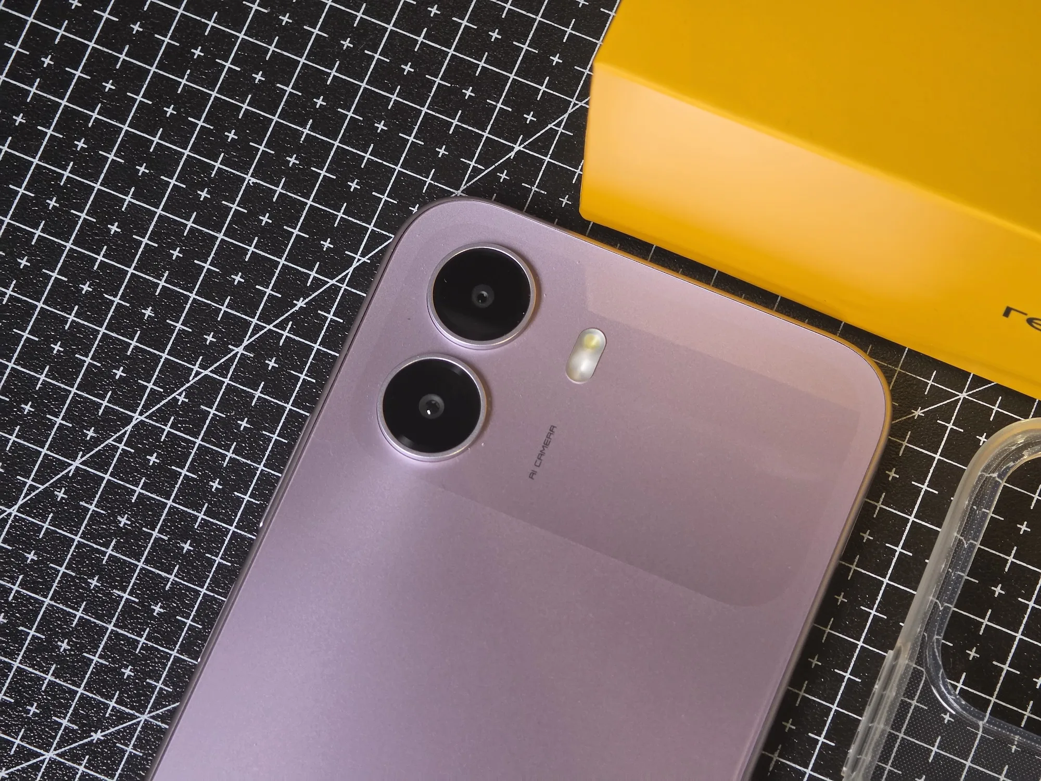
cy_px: 390
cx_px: 520
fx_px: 3458
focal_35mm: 115
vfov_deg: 12.9
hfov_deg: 17.1
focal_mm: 18.6
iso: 500
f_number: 2.9
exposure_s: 1/100
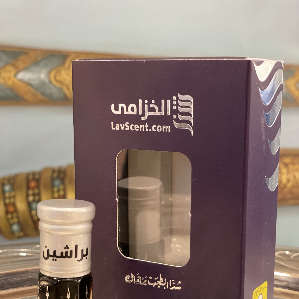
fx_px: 606
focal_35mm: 62
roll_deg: +0.0
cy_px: 199
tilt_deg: -8.1
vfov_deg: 27.6
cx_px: 149
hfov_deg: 27.7
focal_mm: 6
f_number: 2
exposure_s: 1/40
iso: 400
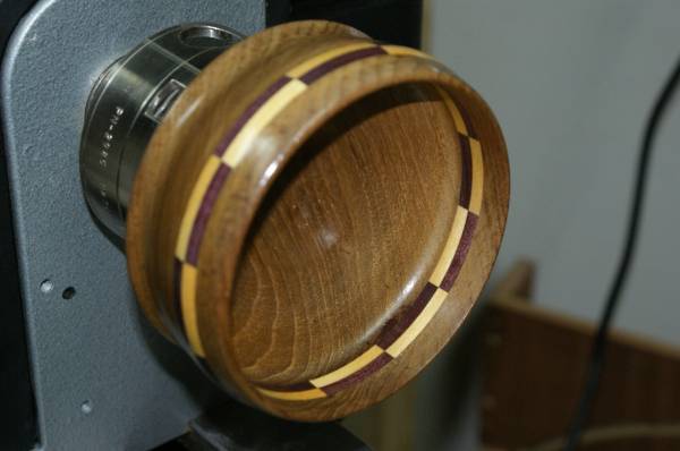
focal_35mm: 75
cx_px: 340
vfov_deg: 18.1
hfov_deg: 27.0
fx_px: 1414
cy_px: 226
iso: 400
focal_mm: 50
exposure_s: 1/80
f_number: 5.6
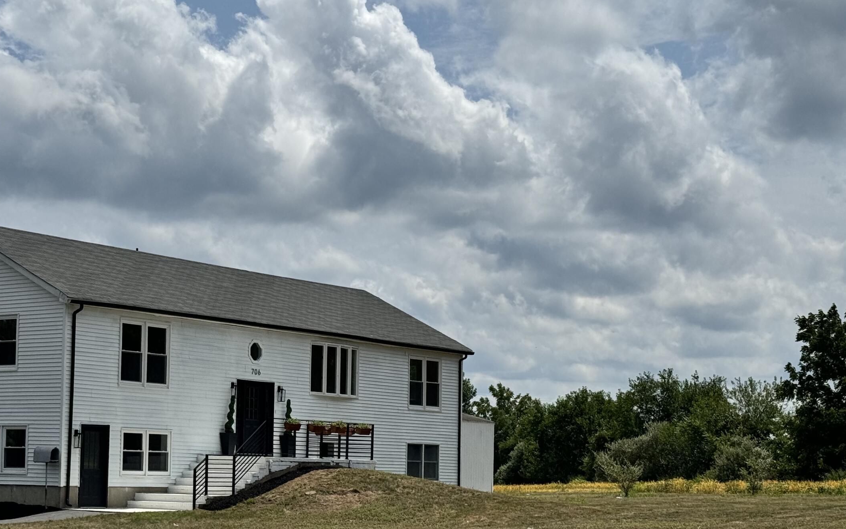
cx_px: 274
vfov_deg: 18.0
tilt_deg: +3.3
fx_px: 1660
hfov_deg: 28.4
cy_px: 391
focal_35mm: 72
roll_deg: -2.1
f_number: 1.78
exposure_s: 1/10417
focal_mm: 6.76
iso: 64
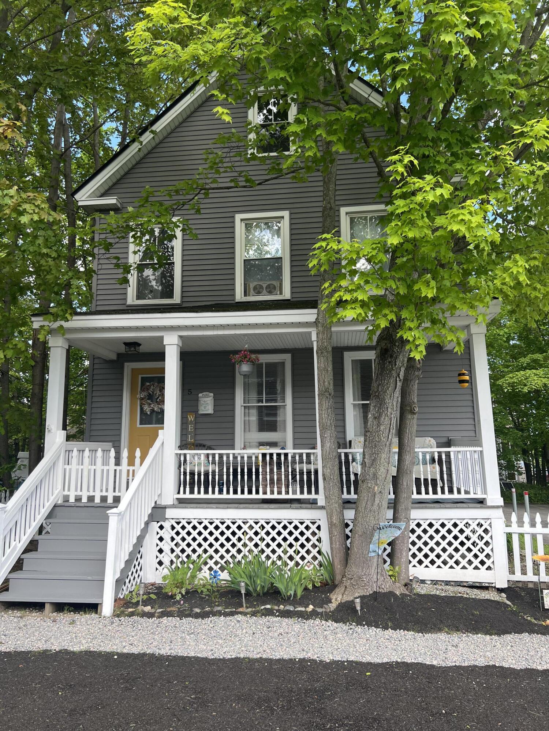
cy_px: 366
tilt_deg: +10.9
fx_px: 550
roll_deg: +0.4
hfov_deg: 53.1
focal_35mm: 26
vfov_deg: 67.3
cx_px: 274
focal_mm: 5.7
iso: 50
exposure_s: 1/833
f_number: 1.5
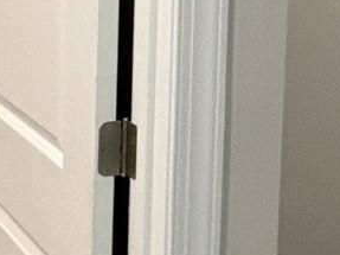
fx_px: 982
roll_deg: -3.0
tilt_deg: -7.8
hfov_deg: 19.5
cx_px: 259
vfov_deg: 14.4
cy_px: -31
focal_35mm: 100
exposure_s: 1/120
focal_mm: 2.22
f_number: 2.2
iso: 250
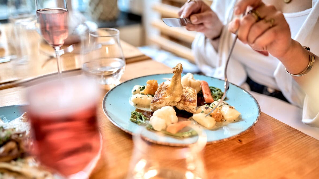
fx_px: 313
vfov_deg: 32.0
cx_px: 159
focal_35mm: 37
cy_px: 99
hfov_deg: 54.0
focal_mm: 35
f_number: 1.8
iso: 1250
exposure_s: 1/160
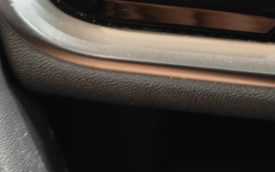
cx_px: 187
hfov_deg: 21.3
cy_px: -122
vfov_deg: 12.5
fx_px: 727
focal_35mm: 97
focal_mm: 5.59
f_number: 1.8
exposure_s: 1/20
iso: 1250
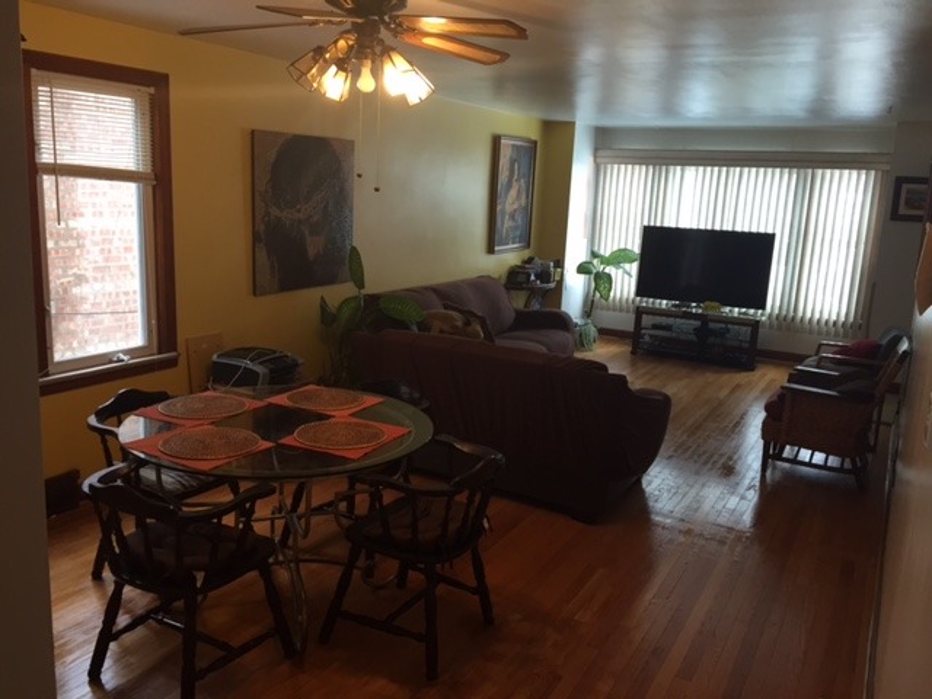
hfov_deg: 61.7
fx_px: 781
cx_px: 466
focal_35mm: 29
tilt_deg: -12.5
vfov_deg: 48.2
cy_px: 350
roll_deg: -1.2
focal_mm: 4.15
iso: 64
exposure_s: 1/30
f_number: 2.2
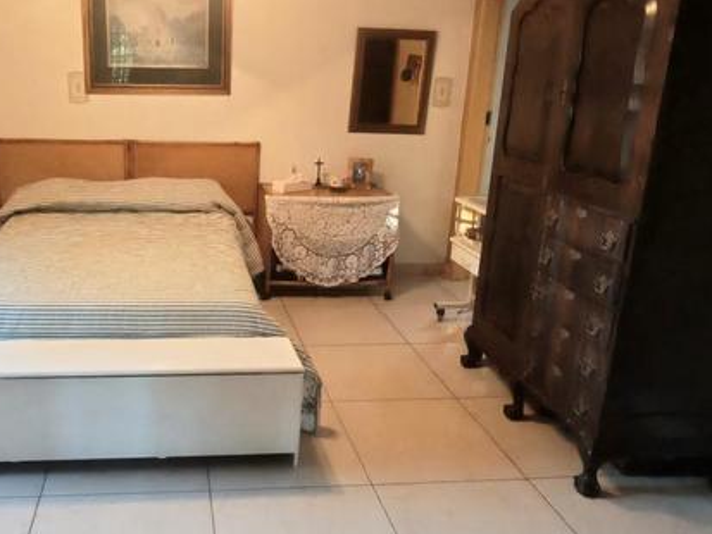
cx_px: 221
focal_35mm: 31
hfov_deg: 56.7
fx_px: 638
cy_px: 238
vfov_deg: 45.4
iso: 160
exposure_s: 1/33
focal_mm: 1.96
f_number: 2.2
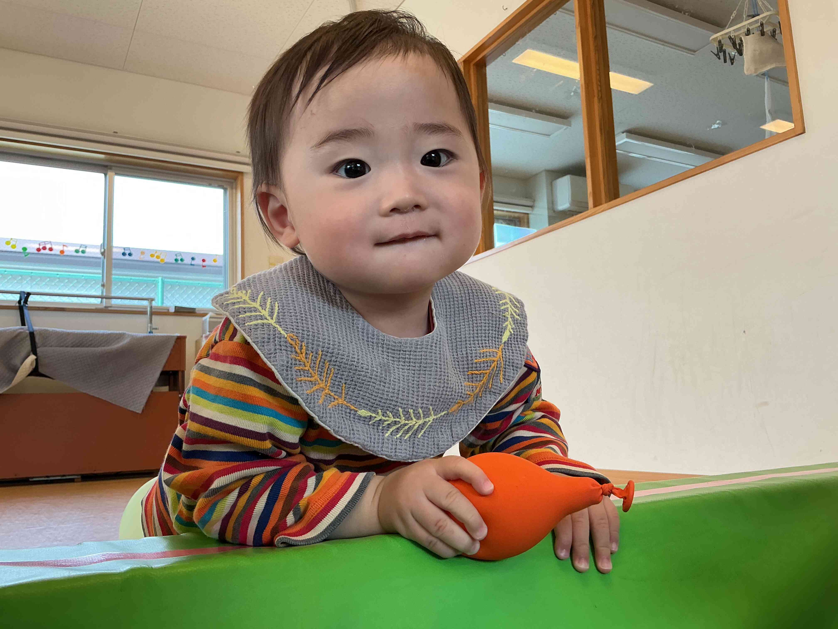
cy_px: 314
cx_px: 419
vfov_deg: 48.2
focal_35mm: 29
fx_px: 702
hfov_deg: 61.7
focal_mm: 3
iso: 40
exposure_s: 1/120
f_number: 1.8
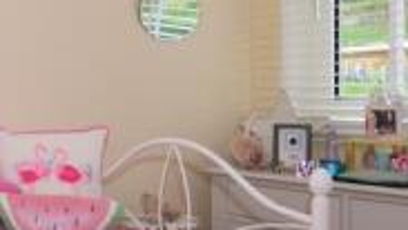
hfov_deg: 29.5
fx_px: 669
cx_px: -71
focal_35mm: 62
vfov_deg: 19.4
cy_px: 93
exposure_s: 1/80
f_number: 5.6
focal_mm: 11
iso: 400
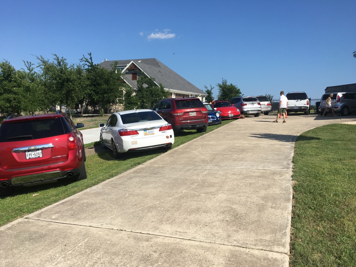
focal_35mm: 29
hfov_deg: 61.7
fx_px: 298
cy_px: 134
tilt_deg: -5.3
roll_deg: +0.2
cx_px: 178
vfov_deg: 48.2
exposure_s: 1/1923
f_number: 2.2
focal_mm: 4.15
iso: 25
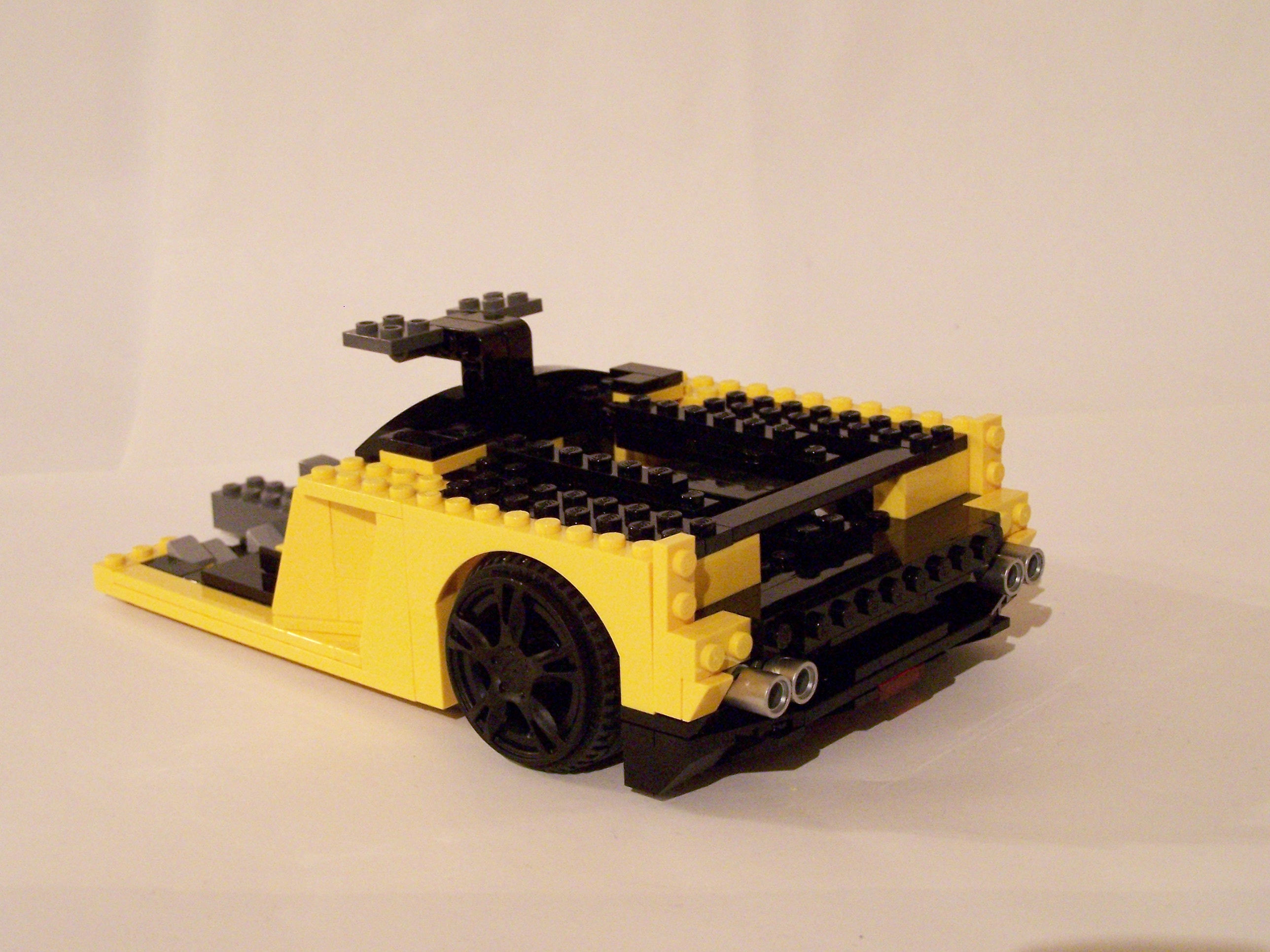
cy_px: 476
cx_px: 635
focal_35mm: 59
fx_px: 2165
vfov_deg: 24.8
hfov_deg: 32.7
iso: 400
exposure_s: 1/8
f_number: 3.1
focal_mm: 9.8
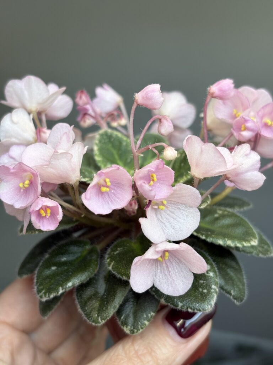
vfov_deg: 36.8
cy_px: 182
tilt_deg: -51.9
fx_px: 547
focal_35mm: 52
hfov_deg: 28.0
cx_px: 136
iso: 32
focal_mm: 5.96
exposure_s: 1/121
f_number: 1.6
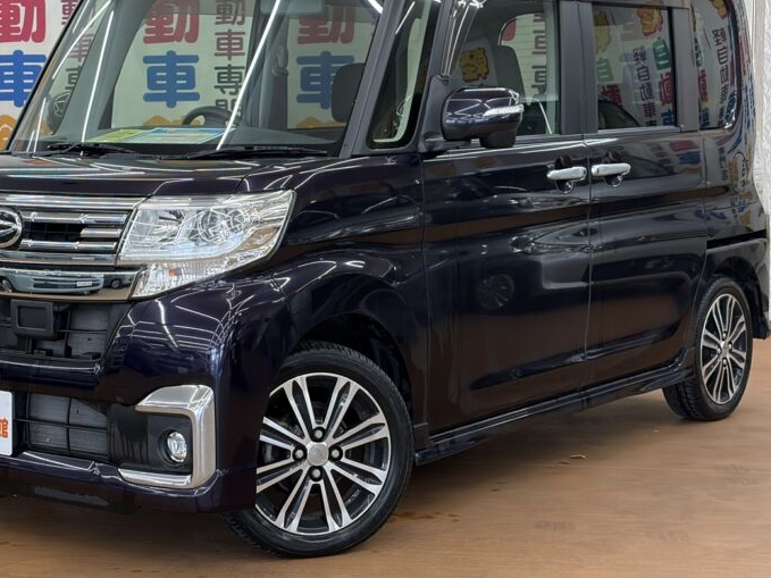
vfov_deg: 20.4
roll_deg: +0.2
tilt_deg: -4.8
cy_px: 223
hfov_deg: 27.0
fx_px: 1603
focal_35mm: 72
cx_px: 313
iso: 40
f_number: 1.6
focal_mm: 5.96
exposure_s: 1/50
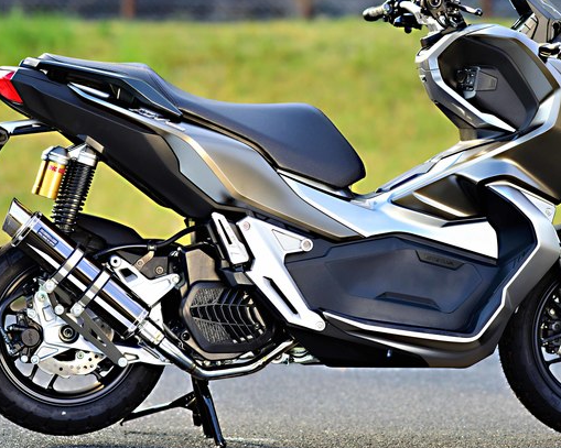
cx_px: 323
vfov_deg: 10.0
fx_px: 2573
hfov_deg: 12.4
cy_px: 164
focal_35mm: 155
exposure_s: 1/1600
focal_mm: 105
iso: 200
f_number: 2.2
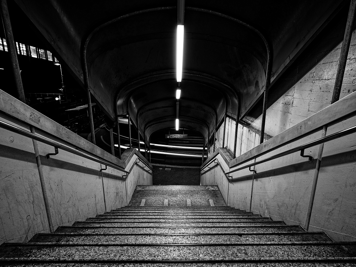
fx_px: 185
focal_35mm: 18
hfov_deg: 87.8
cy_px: 134
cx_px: 178
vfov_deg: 71.6
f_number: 10
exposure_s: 1.9
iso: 100
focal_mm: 23
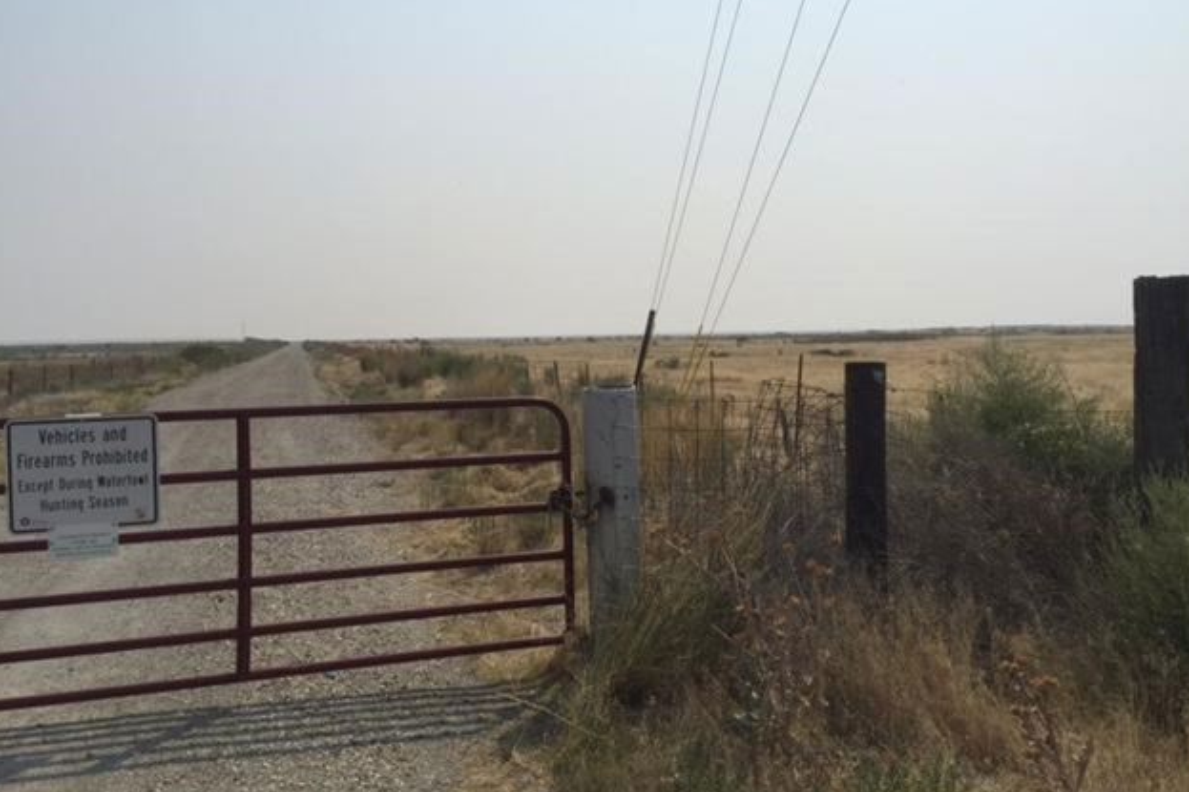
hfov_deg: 60.3
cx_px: 599
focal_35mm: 31
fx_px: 1024
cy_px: 380
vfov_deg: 42.3
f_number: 2.2
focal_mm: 4.15
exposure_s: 1/5650
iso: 32
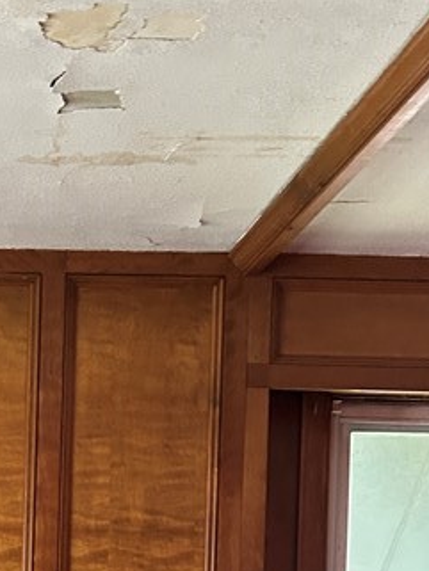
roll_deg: +0.5
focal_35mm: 83
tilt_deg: -1.5
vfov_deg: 21.1
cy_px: 767
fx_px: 1371
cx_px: -151
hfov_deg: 16.6
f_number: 1.5
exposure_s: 1/60
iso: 500
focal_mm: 5.7
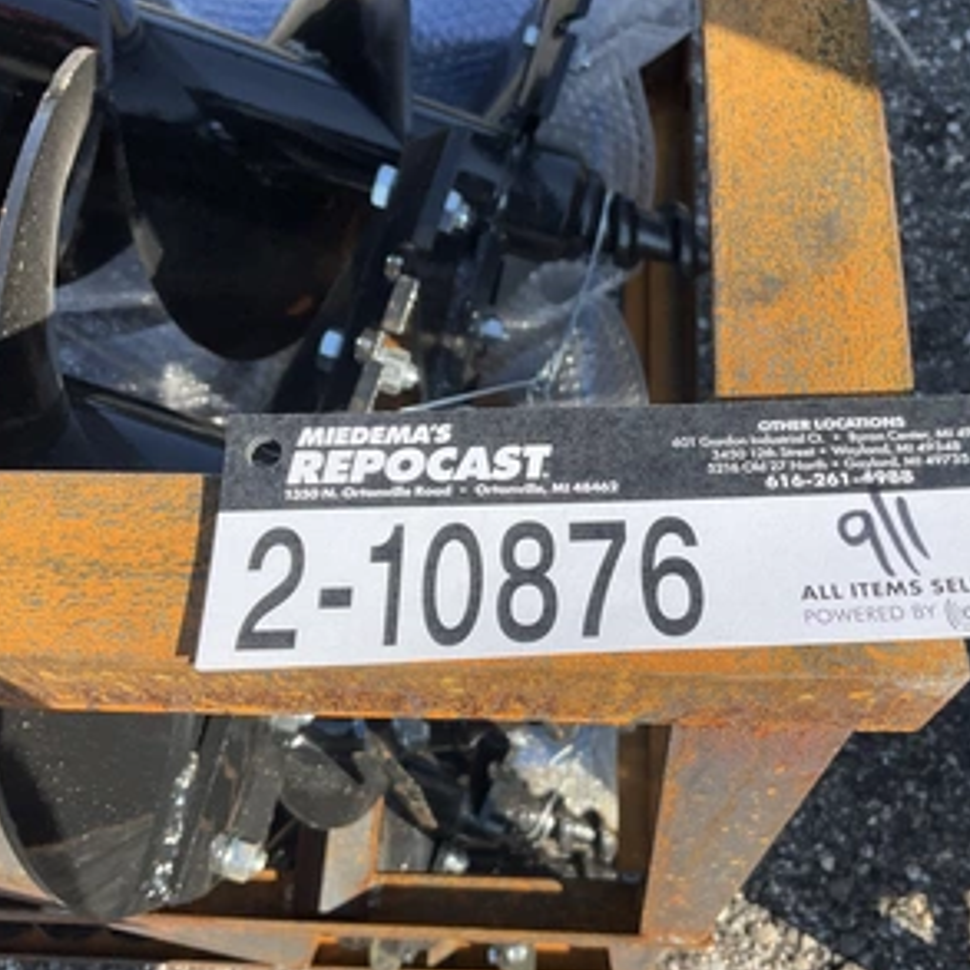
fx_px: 1110
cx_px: 563
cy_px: 480
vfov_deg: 47.2
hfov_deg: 47.0
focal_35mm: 35
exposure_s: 1/962
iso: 25
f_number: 1.8
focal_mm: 3
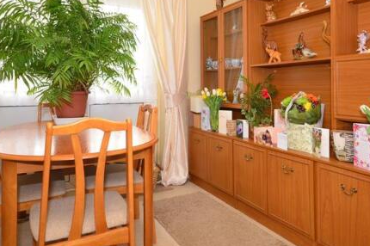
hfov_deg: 62.4
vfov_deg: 43.2
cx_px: 178
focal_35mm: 30
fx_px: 306
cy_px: 80
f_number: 5.6
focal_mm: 13
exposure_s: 1/15
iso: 400
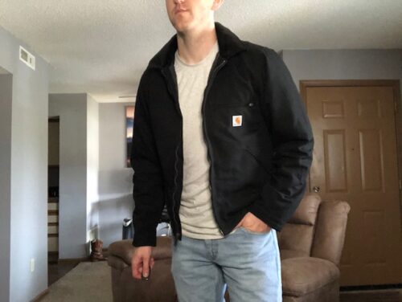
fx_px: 372
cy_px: 151
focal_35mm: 32
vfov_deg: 44.2
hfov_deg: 56.8
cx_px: 201
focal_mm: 2.87
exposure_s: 1/24
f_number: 2.2
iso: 500
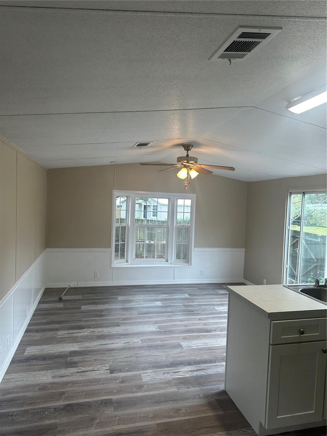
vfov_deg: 71.6
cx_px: 164
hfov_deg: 56.8
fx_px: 302
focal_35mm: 24
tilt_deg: -2.3
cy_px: 218
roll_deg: -3.9
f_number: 1.78
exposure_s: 1/120
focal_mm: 6.86
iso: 64
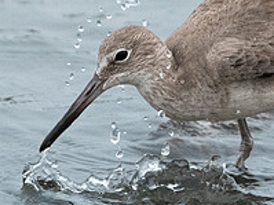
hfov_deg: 0.7
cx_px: 87
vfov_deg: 0.5
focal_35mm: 2903
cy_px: 215
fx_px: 22965
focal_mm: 600
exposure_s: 1/800
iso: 6400
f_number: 8
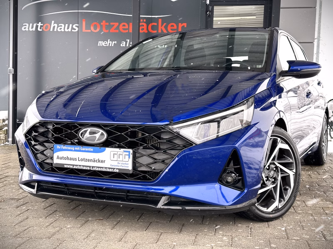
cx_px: 166
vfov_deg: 30.3
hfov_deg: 39.7
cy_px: 124
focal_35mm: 48
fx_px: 462
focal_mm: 6.86
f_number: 1.78
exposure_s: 1/260
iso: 64
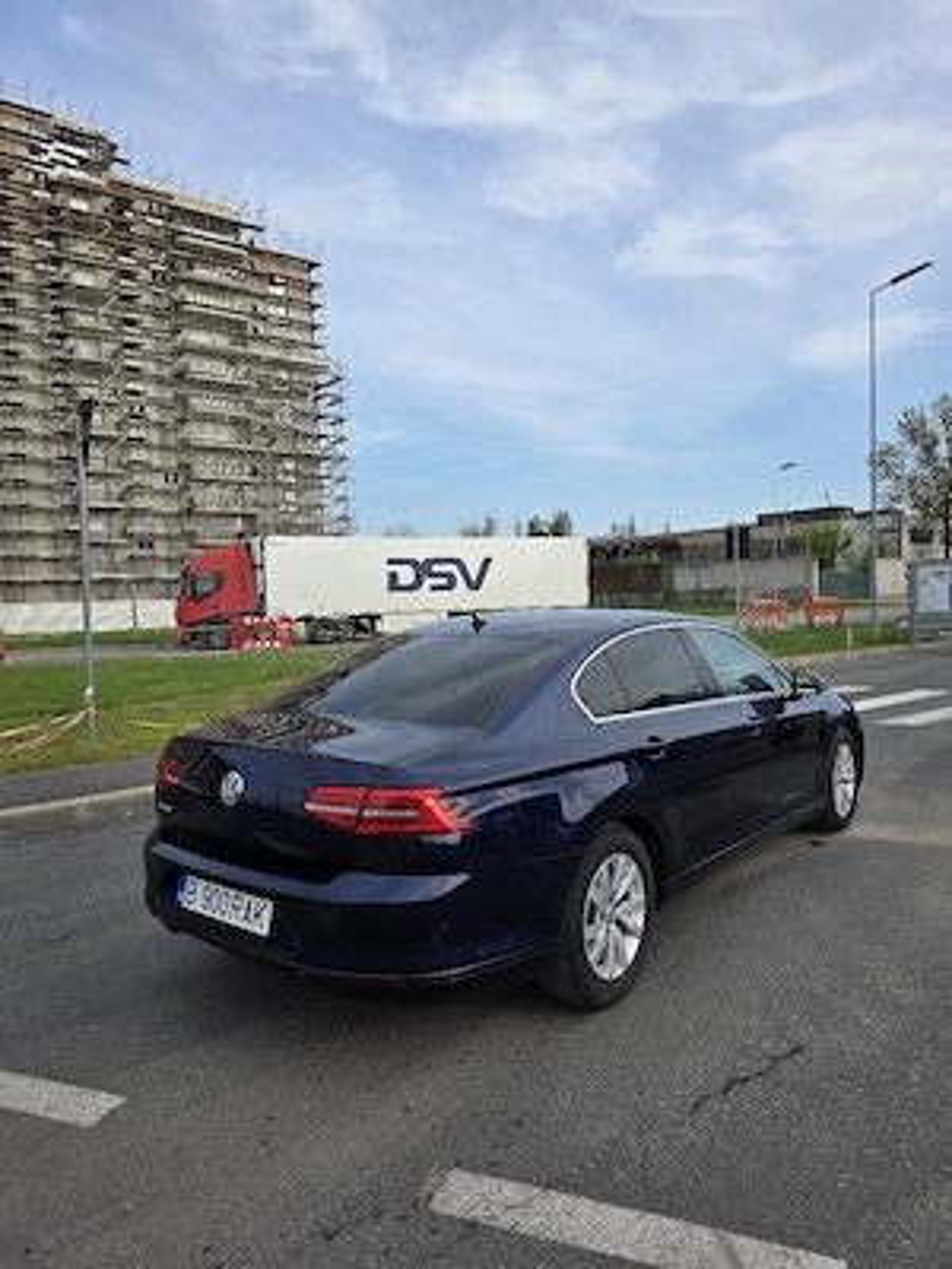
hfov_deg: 58.9
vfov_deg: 73.9
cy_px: 634
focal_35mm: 23
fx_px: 843
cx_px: 476
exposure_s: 1/5000
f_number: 1.7
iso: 80
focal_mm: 6.3
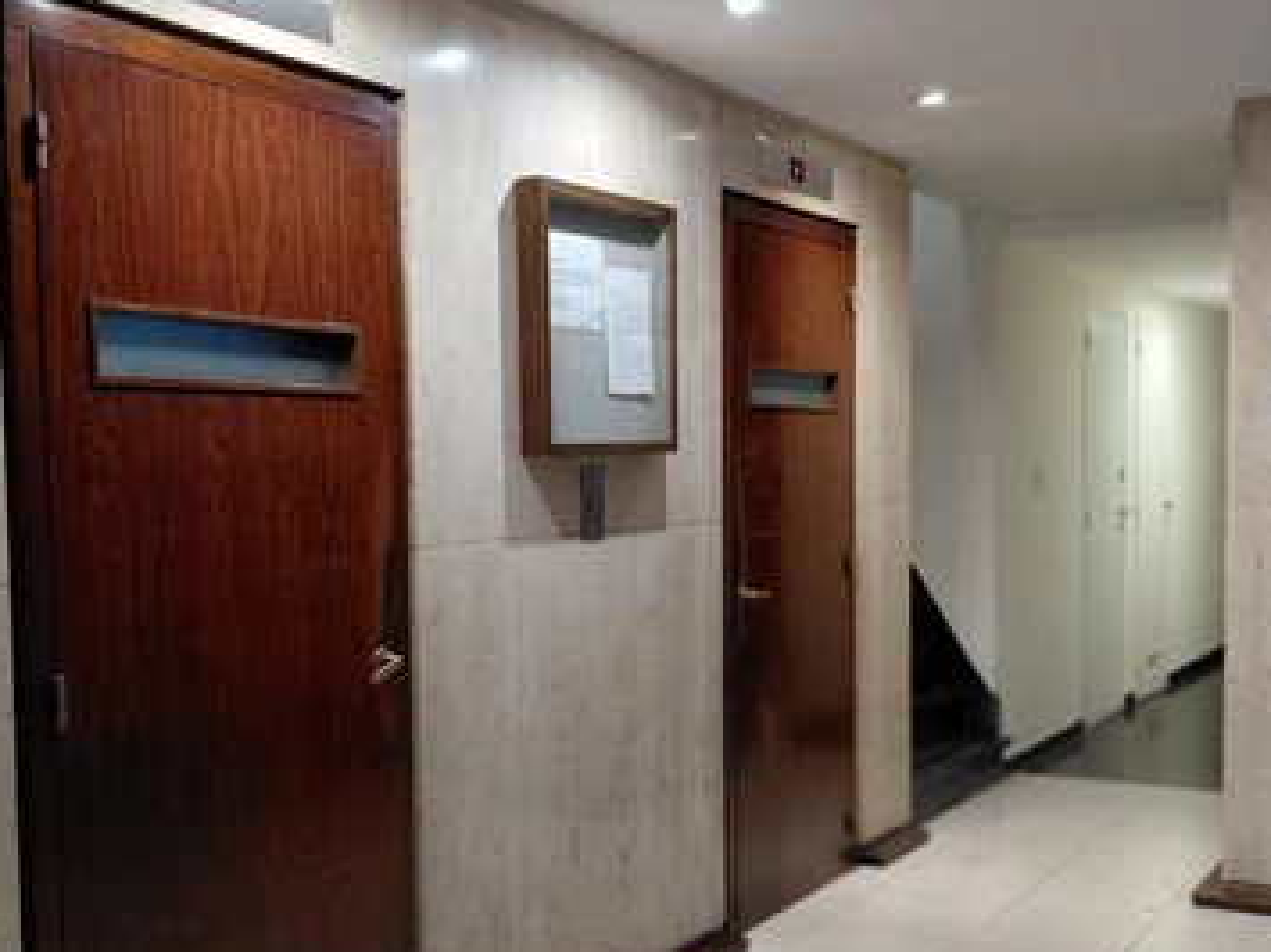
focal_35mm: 31
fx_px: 1138
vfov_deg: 45.2
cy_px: 558
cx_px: 594
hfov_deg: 58.3
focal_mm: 4.69
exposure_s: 1/50.1
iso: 320
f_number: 1.8
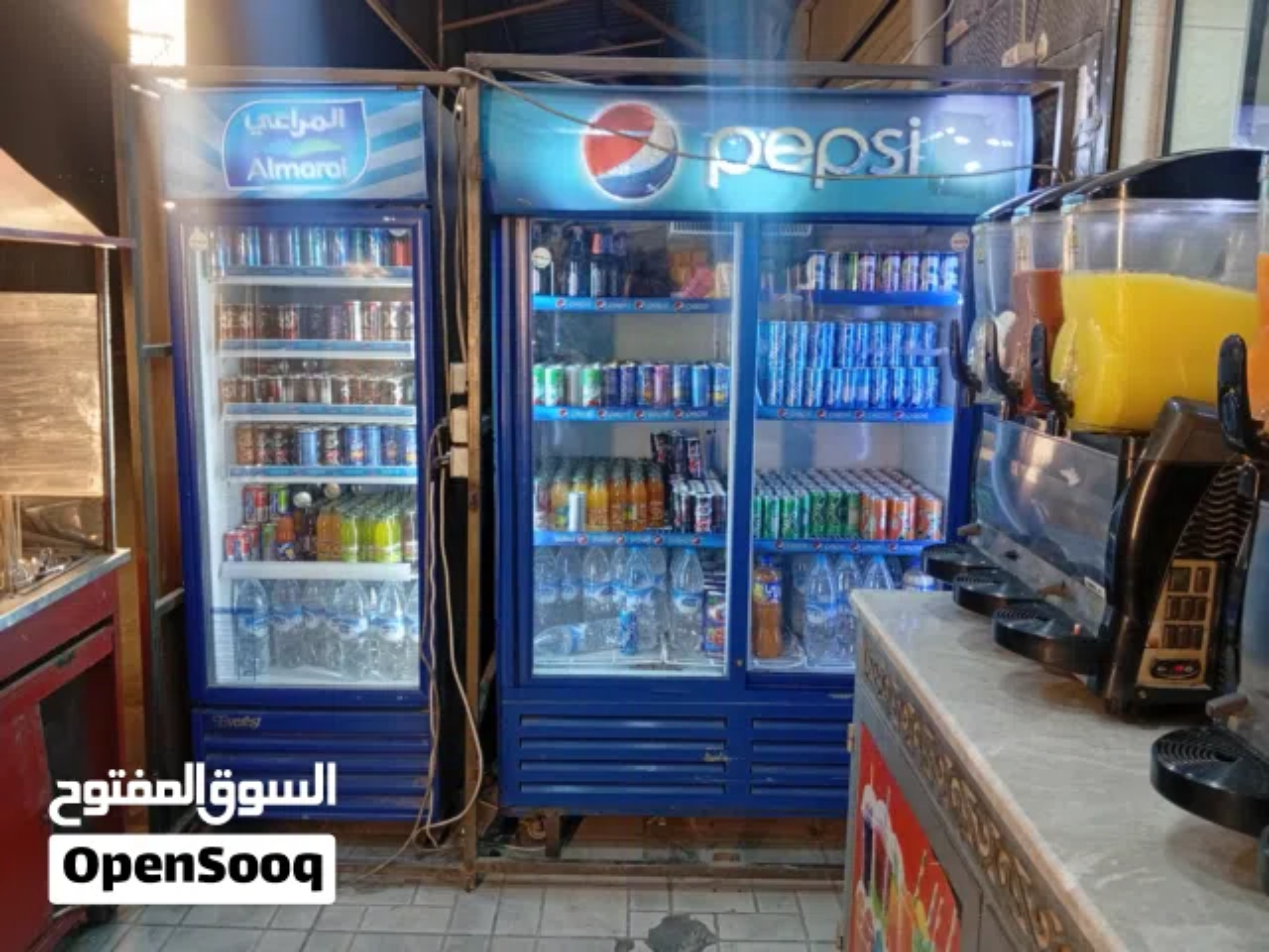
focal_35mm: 27
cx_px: 634
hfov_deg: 65.3
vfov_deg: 51.4
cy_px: 476
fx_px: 990
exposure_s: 1/50
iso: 241
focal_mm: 3.98
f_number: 1.8
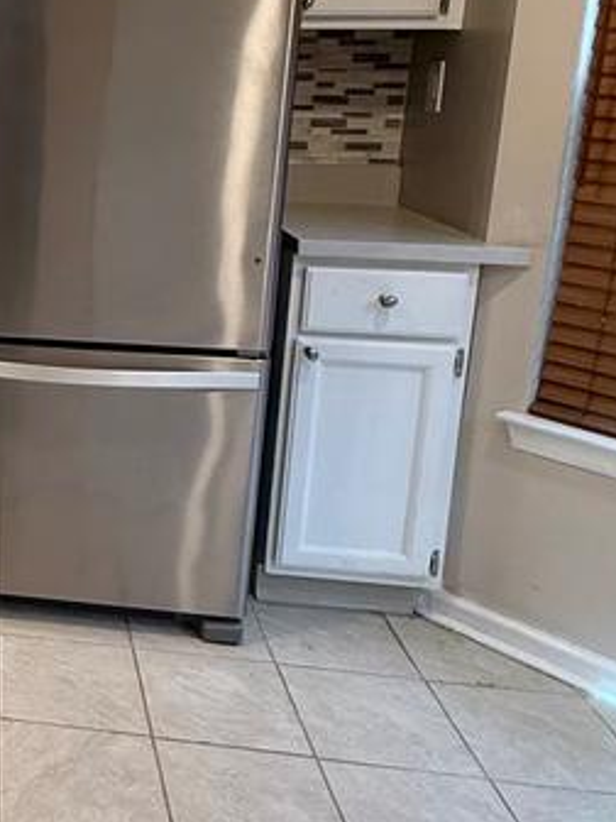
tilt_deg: -10.4
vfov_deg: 41.2
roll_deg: -0.8
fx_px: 1068
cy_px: 232
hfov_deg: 26.6
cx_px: -208
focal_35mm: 45
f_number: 2.2
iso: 320
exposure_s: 1/120
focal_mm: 2.22
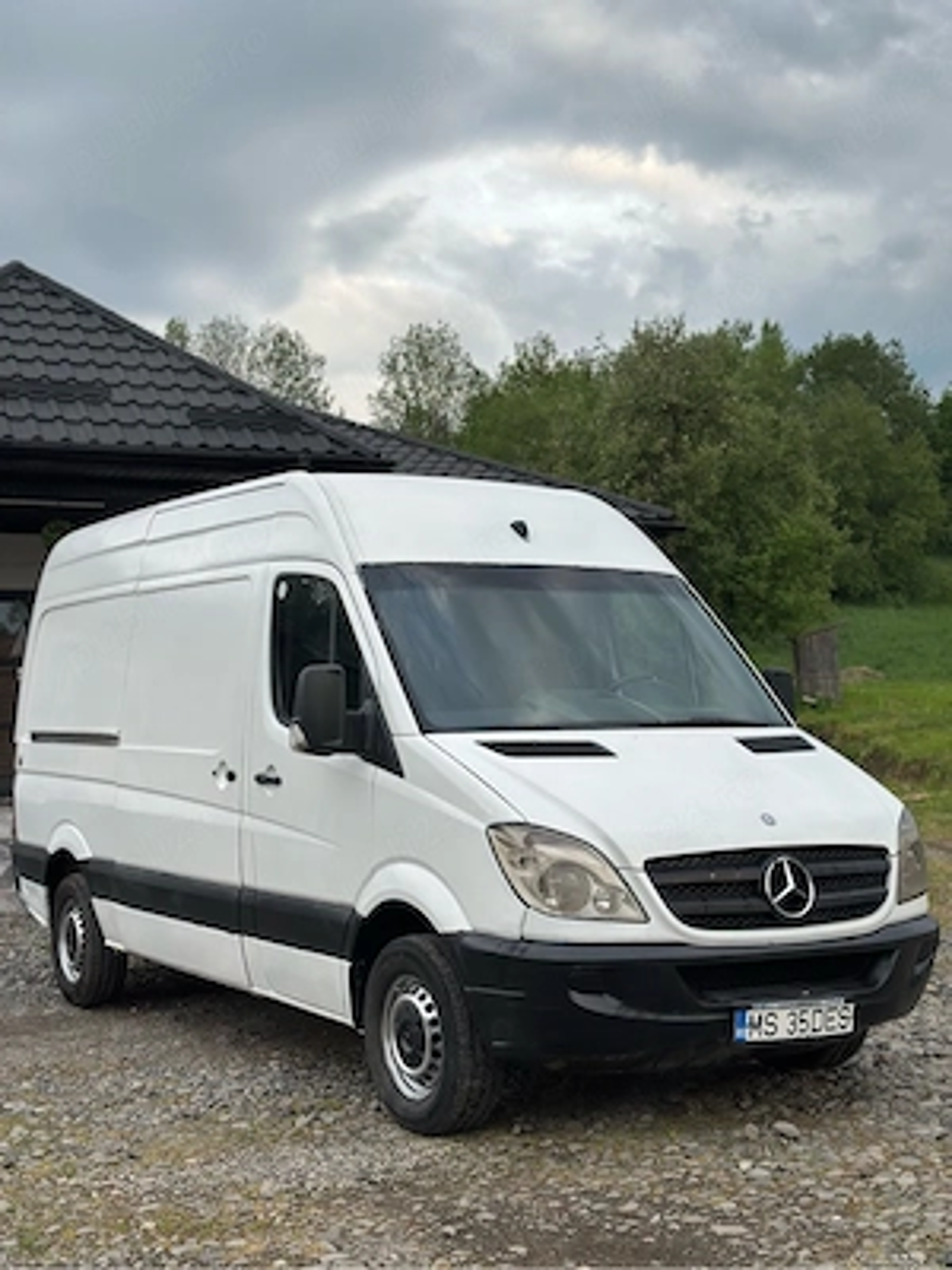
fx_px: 1760
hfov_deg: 30.3
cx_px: 476
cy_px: 635
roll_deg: +1.3
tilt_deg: +4.4
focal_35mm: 48
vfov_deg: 39.7
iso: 80
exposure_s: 1/919
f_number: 1.78
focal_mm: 6.86
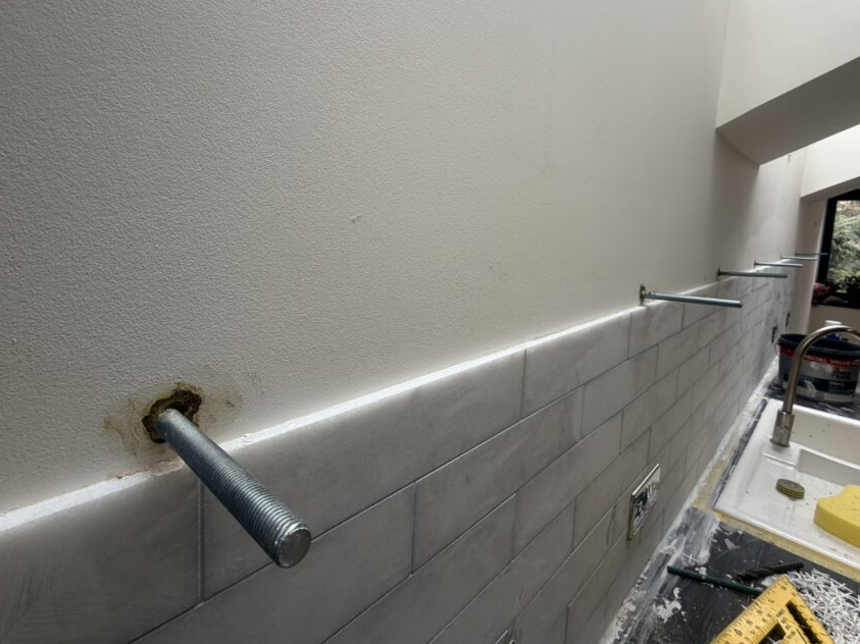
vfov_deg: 74.0
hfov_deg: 91.0
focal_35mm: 17
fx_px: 422
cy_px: 262
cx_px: 412
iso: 64
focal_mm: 2.22
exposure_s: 1/121
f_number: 2.2
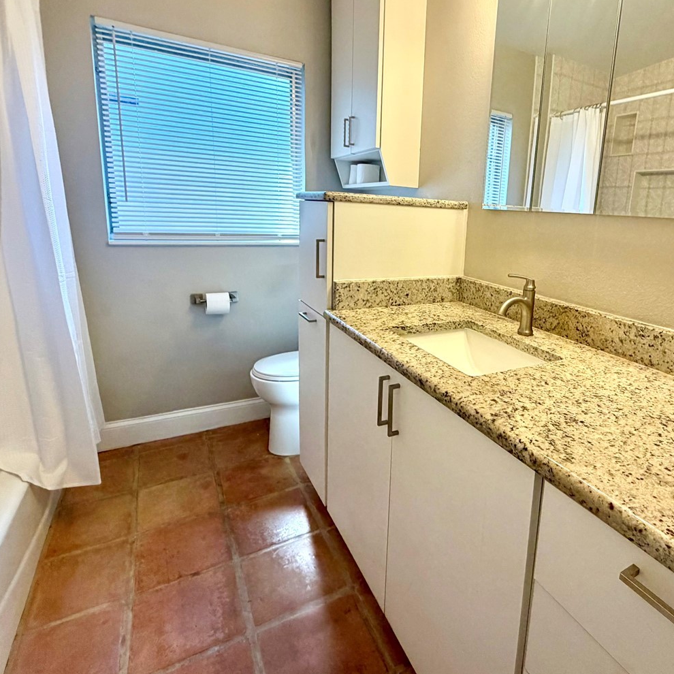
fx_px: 441
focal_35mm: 20
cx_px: 442
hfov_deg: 72.9
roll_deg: -2.6
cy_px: 297
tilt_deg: -11.0
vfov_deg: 74.5
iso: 250
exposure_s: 1/60
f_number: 2.2
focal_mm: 2.22
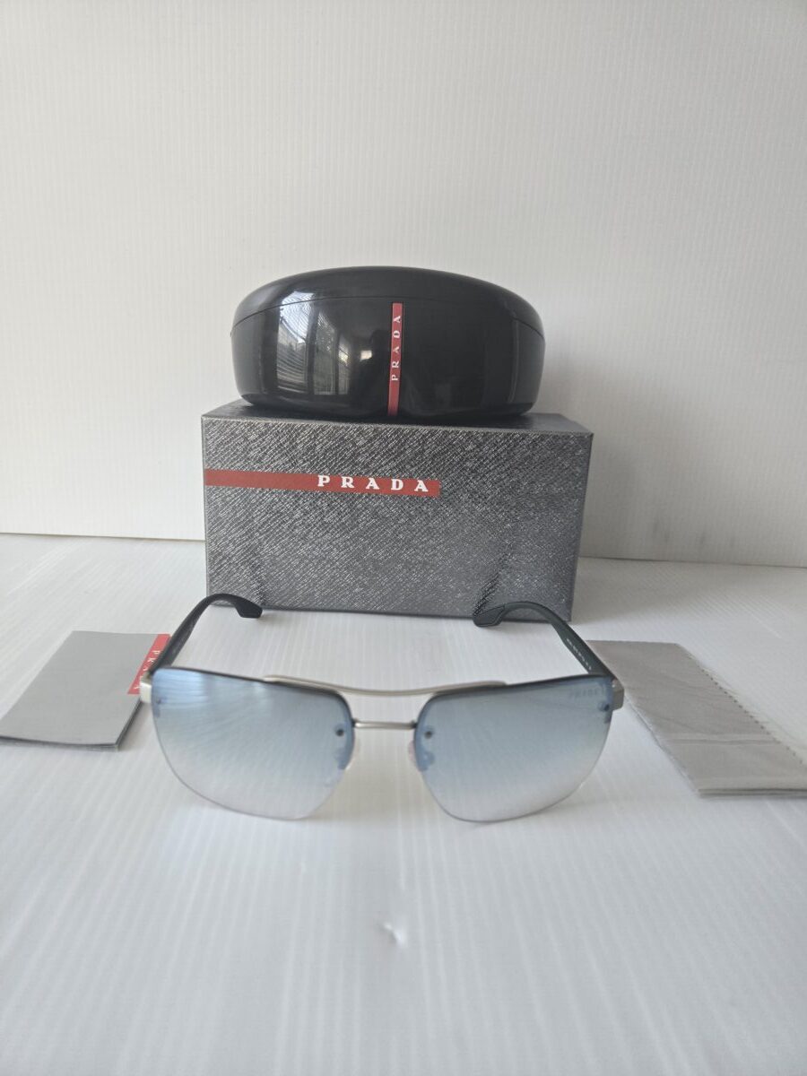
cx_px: 404
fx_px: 715
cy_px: 538
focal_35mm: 23
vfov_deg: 73.9
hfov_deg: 58.9
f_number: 1.8
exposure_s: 1/120
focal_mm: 5.4
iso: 200
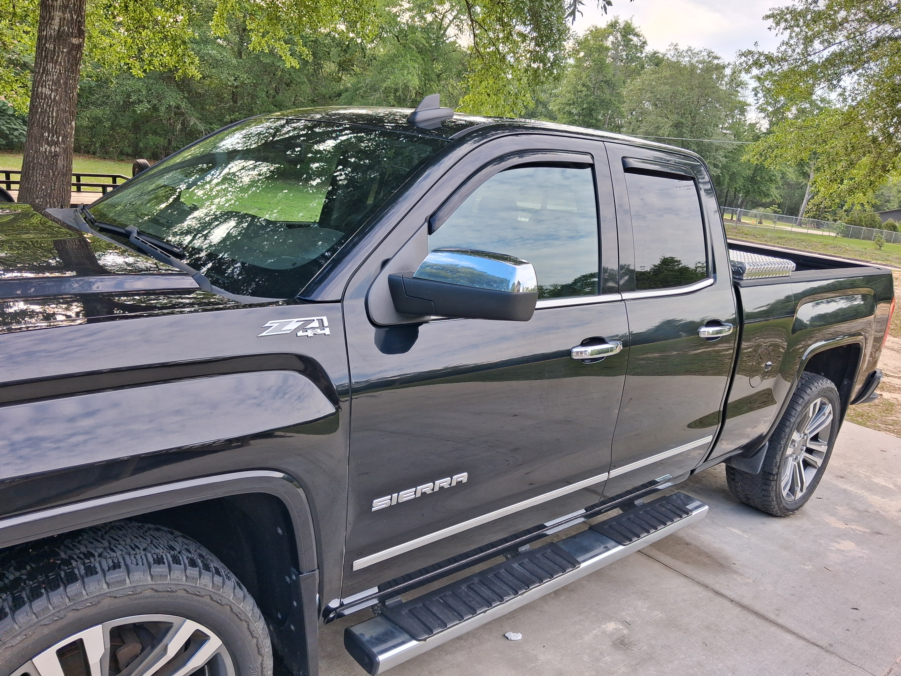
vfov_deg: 51.4
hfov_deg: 65.3
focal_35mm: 27
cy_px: 338
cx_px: 450
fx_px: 703
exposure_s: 1/100
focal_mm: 4
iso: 25
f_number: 1.8
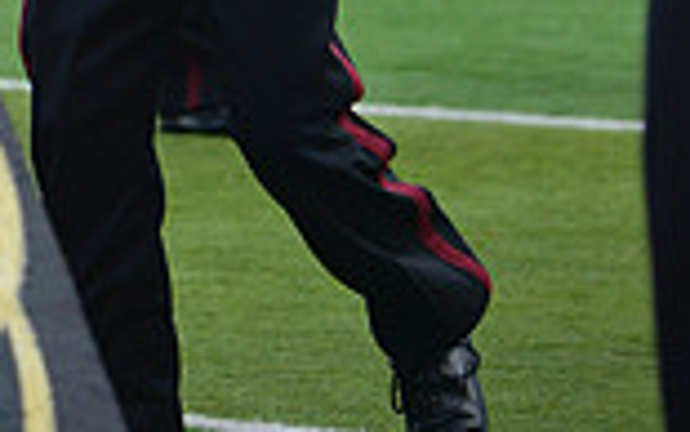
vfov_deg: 1.9
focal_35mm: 679
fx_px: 12773
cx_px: 136
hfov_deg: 3.1
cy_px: -517
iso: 400
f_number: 5.6
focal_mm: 230
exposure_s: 1/1600
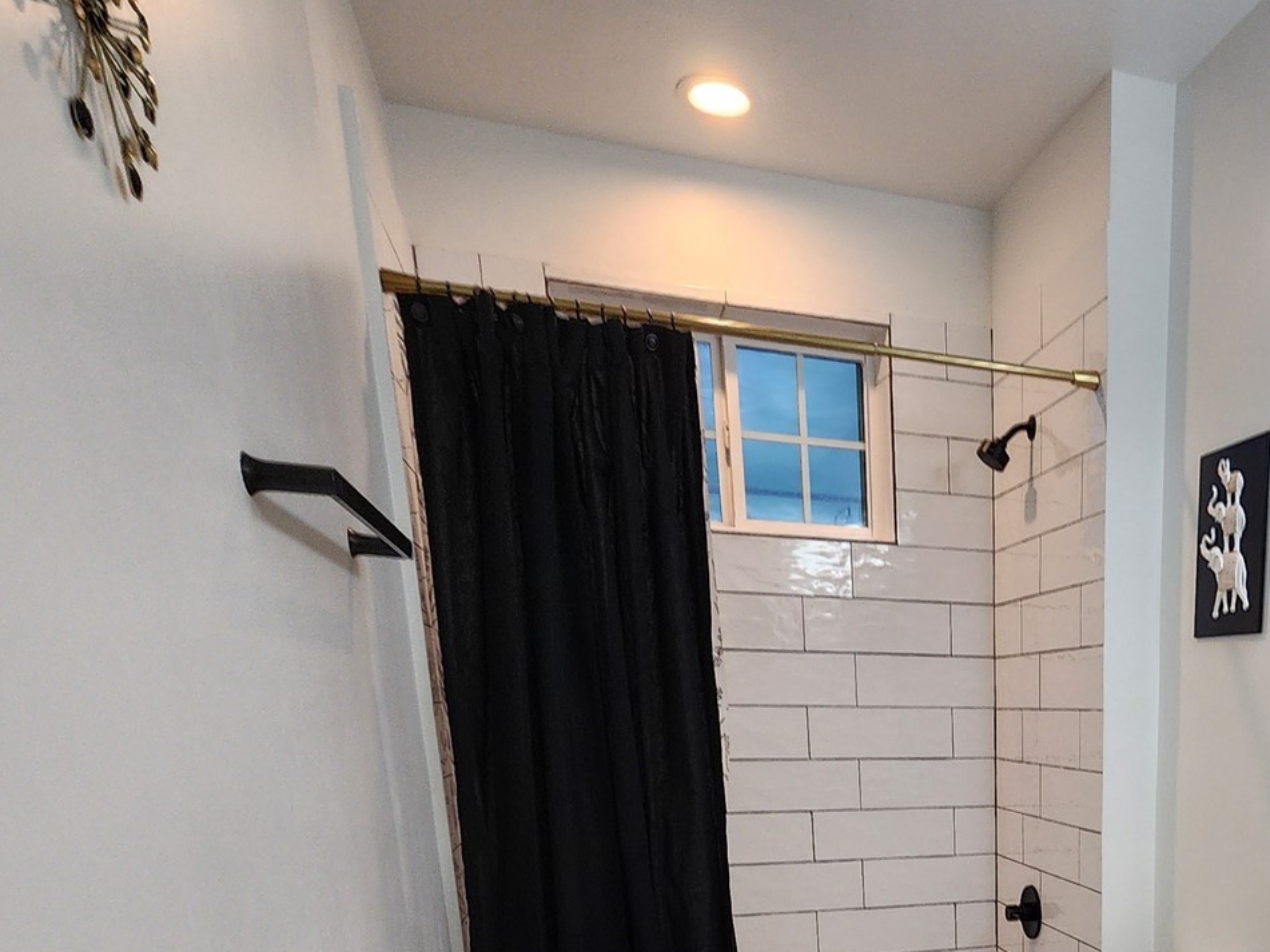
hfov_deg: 56.9
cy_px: 992
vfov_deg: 41.8
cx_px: 1079
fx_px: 1027
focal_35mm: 28
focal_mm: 2.2
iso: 160
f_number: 2.2
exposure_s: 1/60
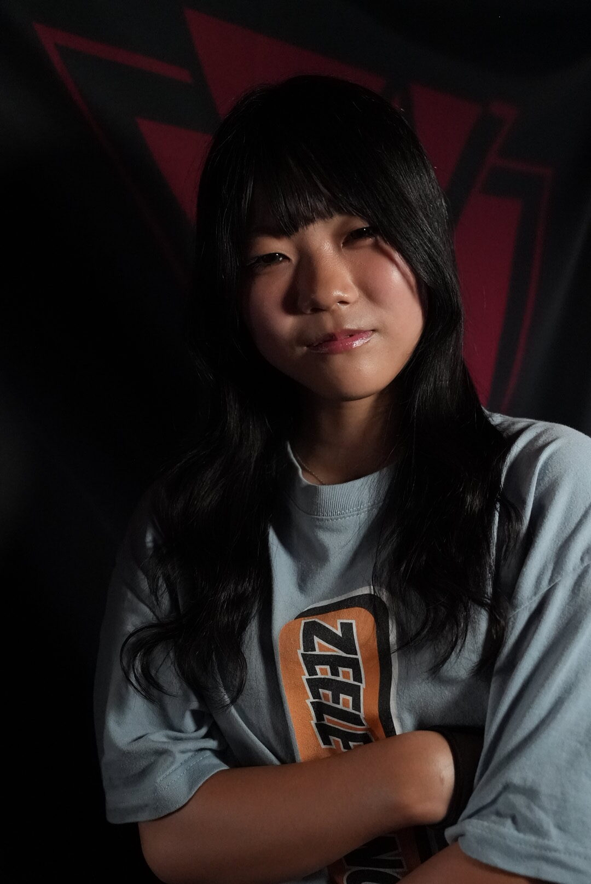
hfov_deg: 37.9
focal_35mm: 35
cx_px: 296
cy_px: 442
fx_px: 860
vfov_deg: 54.4
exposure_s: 1/125
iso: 12800
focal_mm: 35
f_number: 4
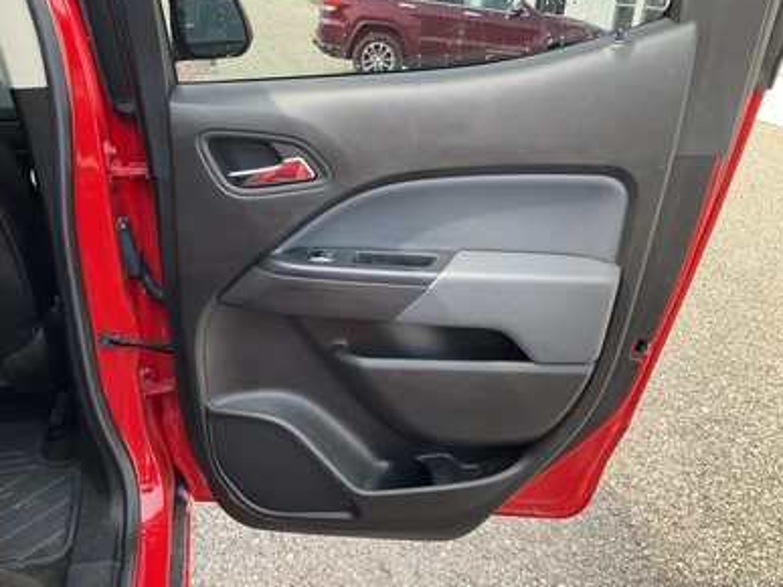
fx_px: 678
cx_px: 388
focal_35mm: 30
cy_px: 291
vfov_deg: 46.8
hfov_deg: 60.0
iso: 25
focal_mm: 3
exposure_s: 1/172
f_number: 1.8
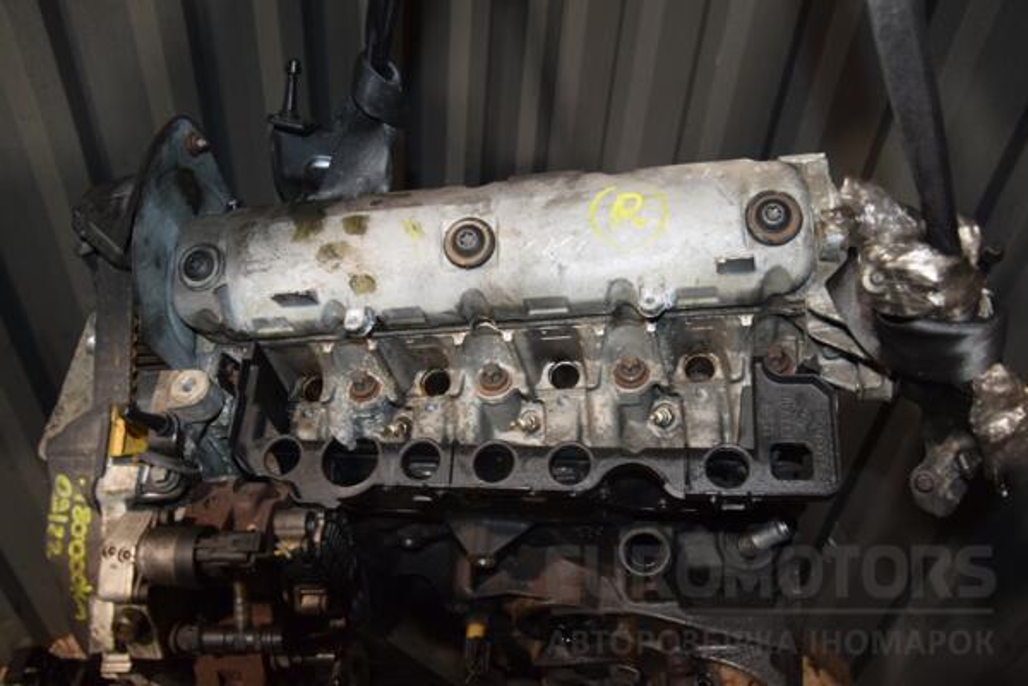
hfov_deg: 59.5
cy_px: 343
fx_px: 899
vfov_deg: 41.7
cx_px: 514
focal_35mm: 32
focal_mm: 21
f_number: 5
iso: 800
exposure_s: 1/60
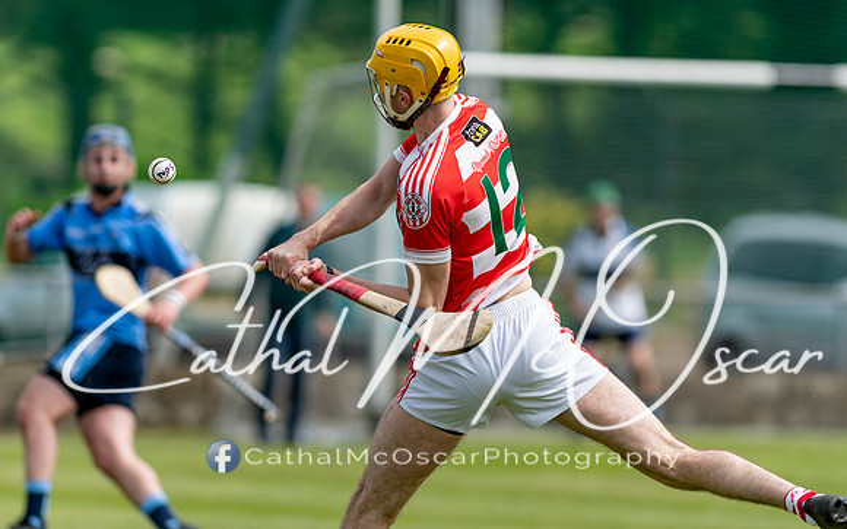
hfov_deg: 4.6
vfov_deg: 2.9
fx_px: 10610
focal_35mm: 460
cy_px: 247
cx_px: 423
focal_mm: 300
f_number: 2.8
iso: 100
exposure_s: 1/1600
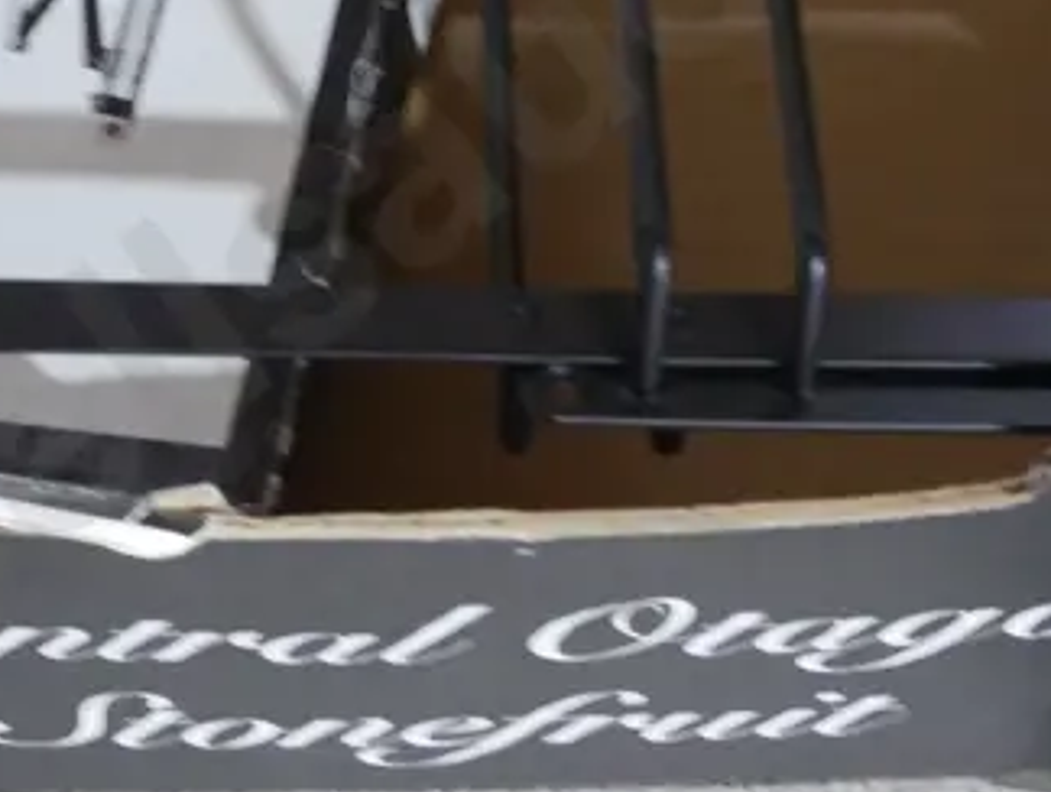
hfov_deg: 9.8
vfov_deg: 7.4
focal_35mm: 202
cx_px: 574
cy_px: 63
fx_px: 6142
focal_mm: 32
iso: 3200
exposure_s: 1/25
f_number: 5.4
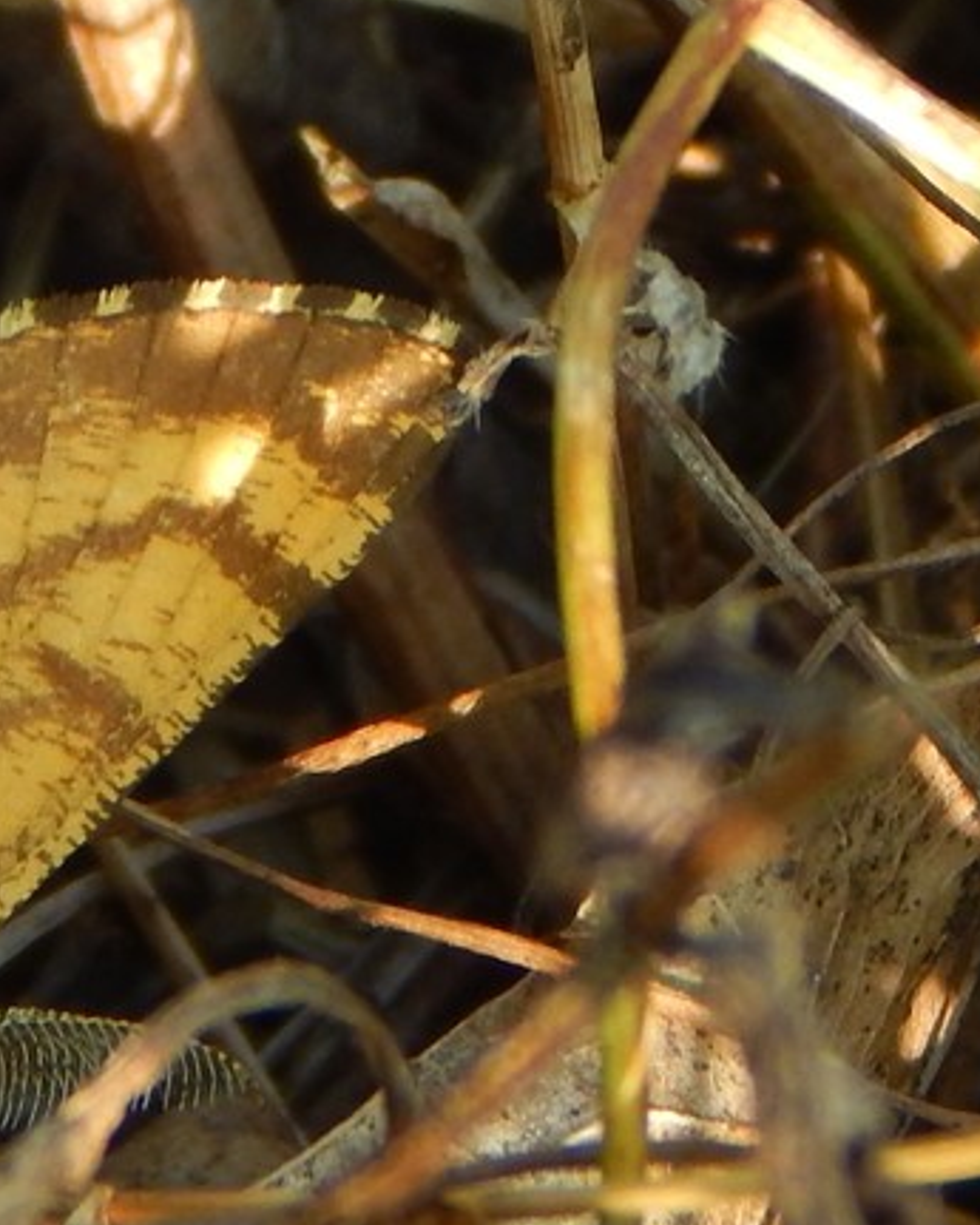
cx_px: -210
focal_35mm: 483
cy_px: 662
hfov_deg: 3.2
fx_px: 17505
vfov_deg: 4.0
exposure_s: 1/100
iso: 125
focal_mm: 44.9
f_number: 5.6
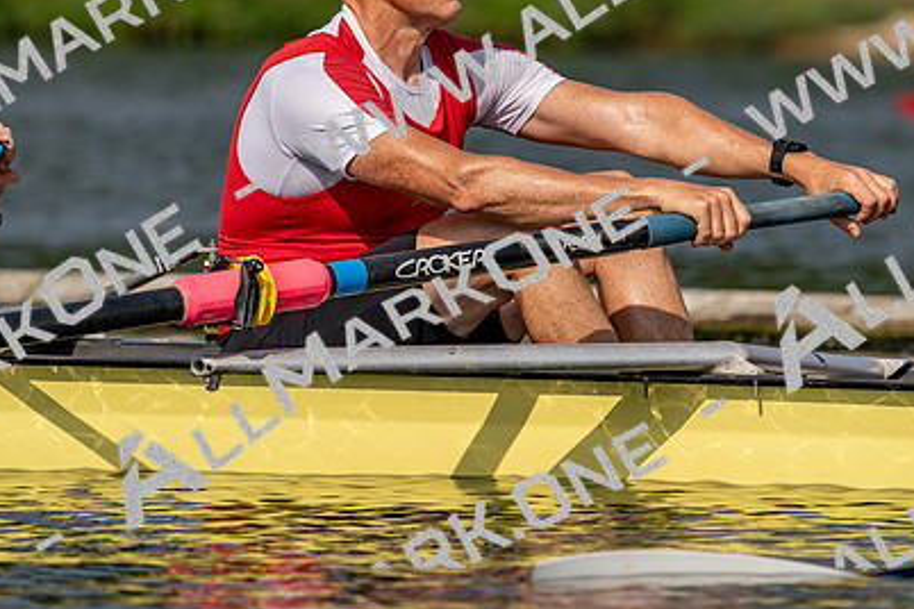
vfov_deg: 2.5
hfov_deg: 3.8
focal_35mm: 543
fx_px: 13785
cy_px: 178
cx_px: 580
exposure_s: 1/1600
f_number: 6.3
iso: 125
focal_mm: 376
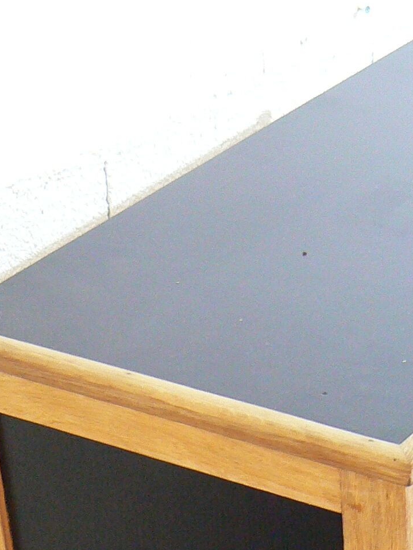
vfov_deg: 16.9
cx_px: 420
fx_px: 1797
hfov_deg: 12.9
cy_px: 595
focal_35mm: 113
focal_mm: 6.4
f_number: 2.8
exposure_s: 1/10
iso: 200
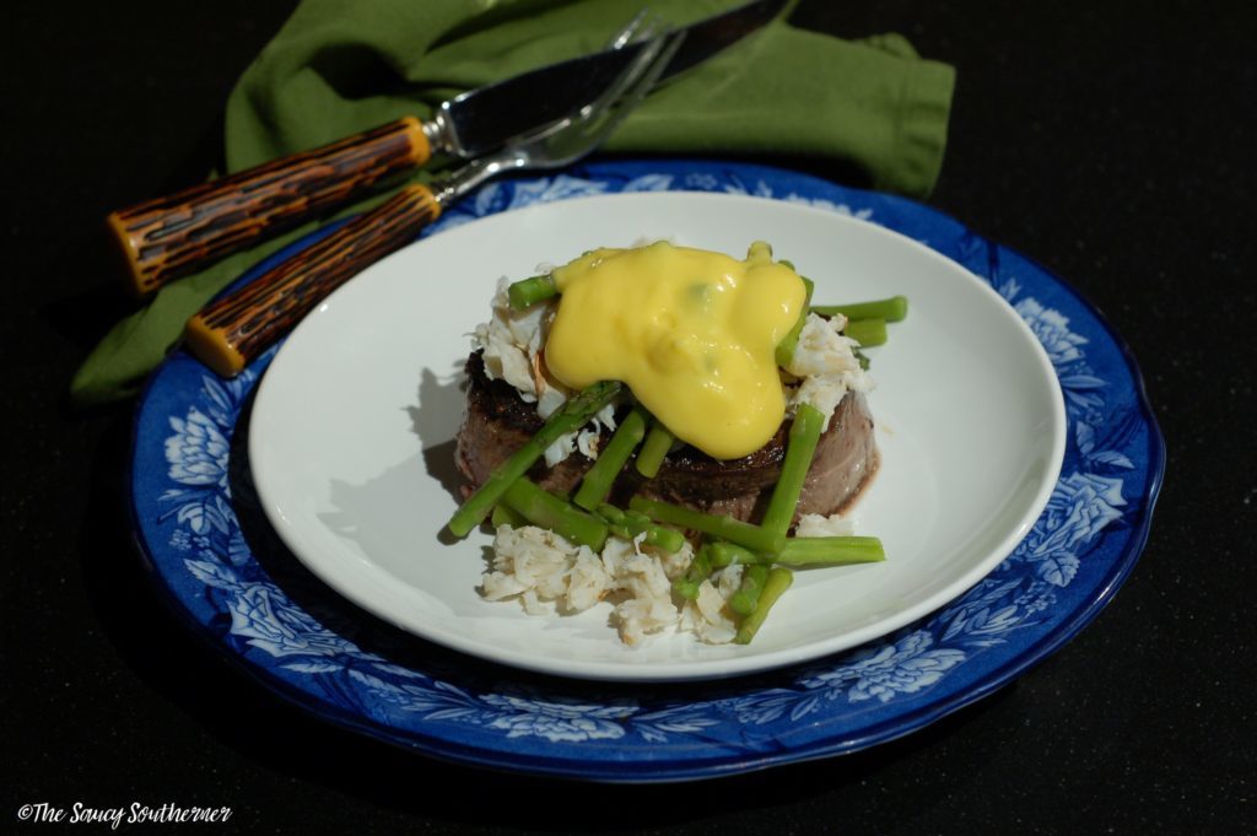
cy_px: 418
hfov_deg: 27.0
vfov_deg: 18.2
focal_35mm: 75
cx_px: 628
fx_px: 2617
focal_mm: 50
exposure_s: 1/15
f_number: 5.6
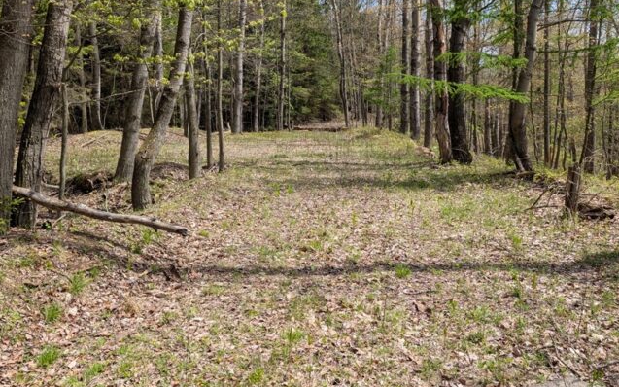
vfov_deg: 38.9
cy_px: 127
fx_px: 540
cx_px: 295
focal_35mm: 32
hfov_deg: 59.6
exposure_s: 1/470
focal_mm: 6.9
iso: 19
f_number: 1.68
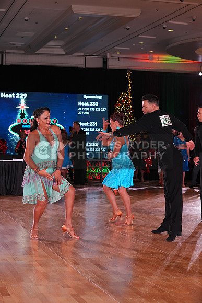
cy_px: 152
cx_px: 101
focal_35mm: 70
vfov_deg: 28.8
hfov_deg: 19.5
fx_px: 589
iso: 2000
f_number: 5
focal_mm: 70
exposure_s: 1/200
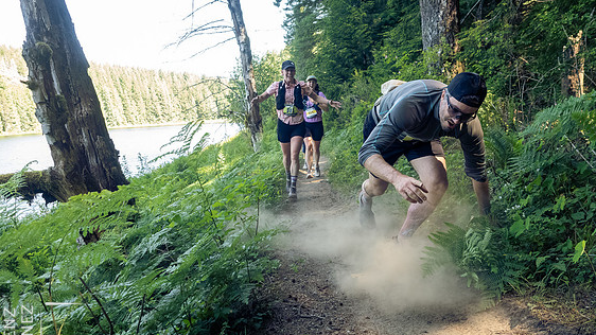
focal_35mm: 27
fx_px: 427
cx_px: 294
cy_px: 187
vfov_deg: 42.8
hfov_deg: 69.9
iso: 2500
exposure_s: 1/1000
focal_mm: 12
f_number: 2.8
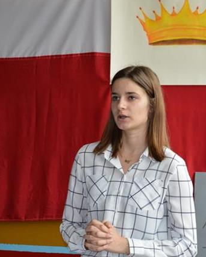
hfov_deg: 13.0
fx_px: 896
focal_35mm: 118
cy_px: 127
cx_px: 166
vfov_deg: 16.3
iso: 560
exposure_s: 1/60
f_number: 5.6
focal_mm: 55
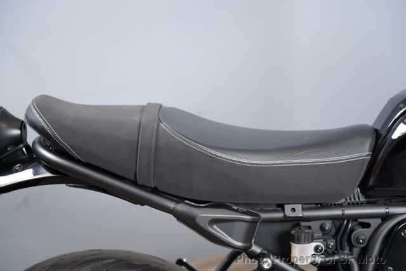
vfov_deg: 18.7
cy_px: 136
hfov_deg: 27.7
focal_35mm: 73
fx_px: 823
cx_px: 203
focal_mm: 73
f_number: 4
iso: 1600
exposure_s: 1/100
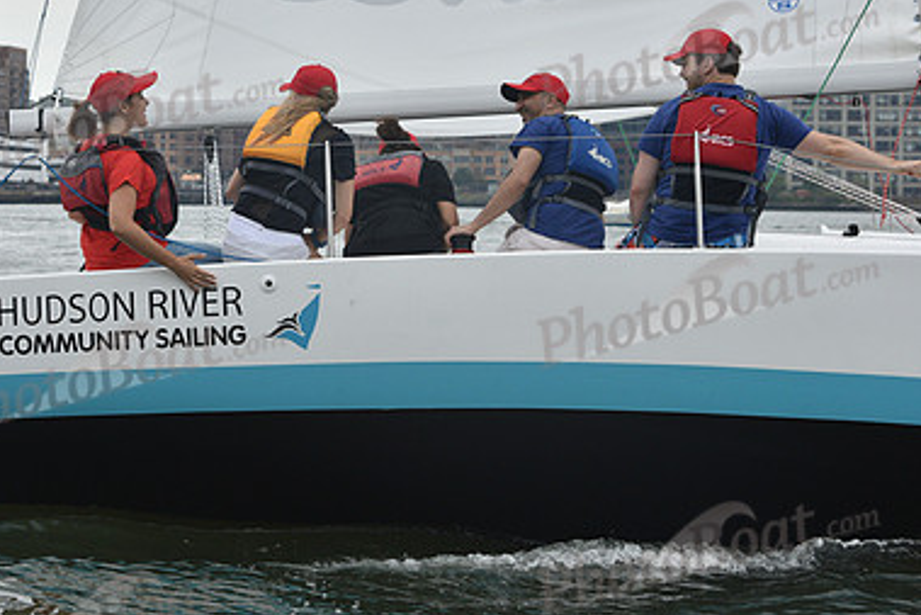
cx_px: 413
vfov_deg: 10.5
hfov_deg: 15.8
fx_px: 3327
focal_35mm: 130
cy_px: 213
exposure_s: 1/800
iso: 400
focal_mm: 85
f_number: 7.1
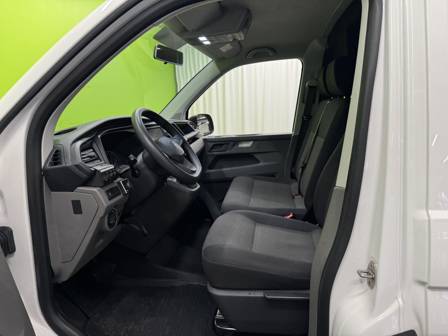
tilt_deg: -10.4
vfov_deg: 56.8
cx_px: 224
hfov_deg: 71.6
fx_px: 311
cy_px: 168
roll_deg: +1.7
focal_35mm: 24
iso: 80
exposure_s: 1/100
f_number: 1.78
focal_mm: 6.76
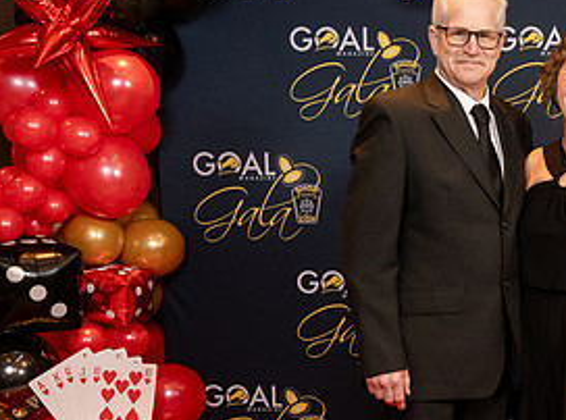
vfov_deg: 25.8
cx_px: 468
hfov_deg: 33.3
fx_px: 912
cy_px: 286
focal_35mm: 56
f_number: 5.6
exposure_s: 1/125
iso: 3200
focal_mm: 24
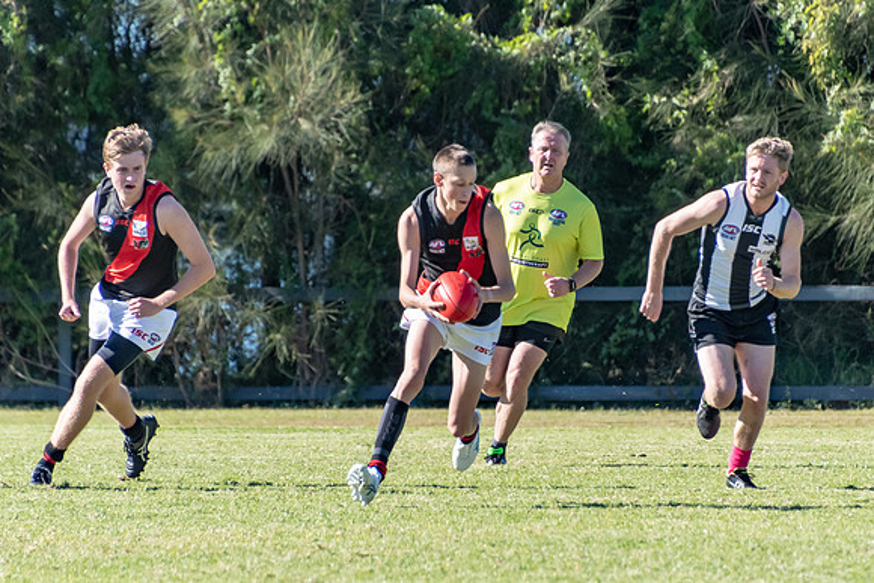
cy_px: 314
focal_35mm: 766
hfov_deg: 2.7
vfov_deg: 1.8
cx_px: 471
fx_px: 18600
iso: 800
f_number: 7.1
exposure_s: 1/2000
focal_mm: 400
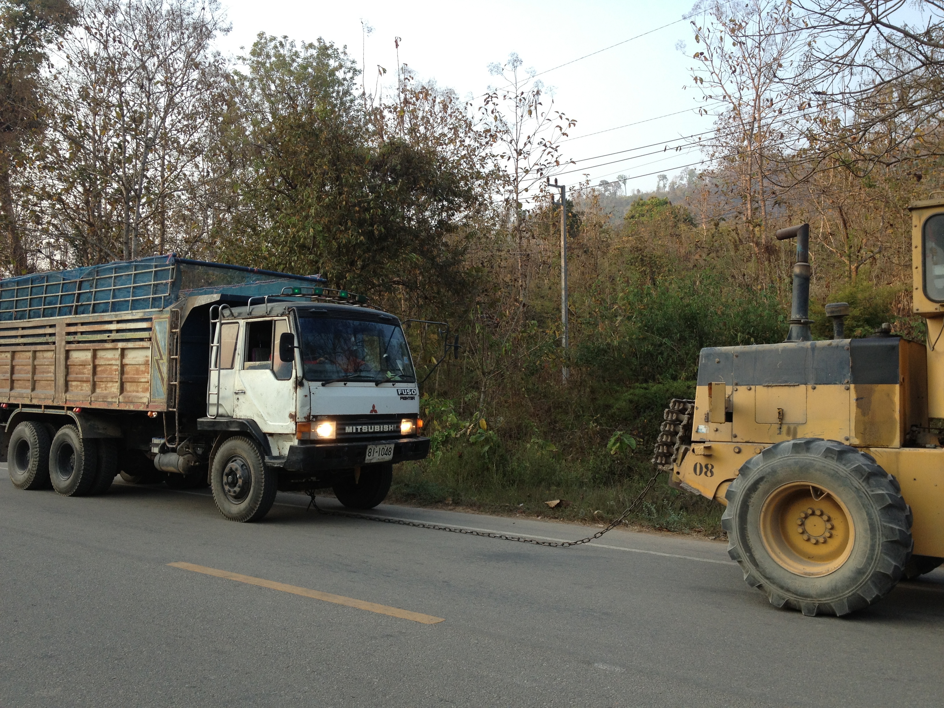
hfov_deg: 52.6
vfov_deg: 40.7
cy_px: 354
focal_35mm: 35
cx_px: 472
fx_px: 954
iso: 50
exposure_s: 1/272
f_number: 2.4
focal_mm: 4.28
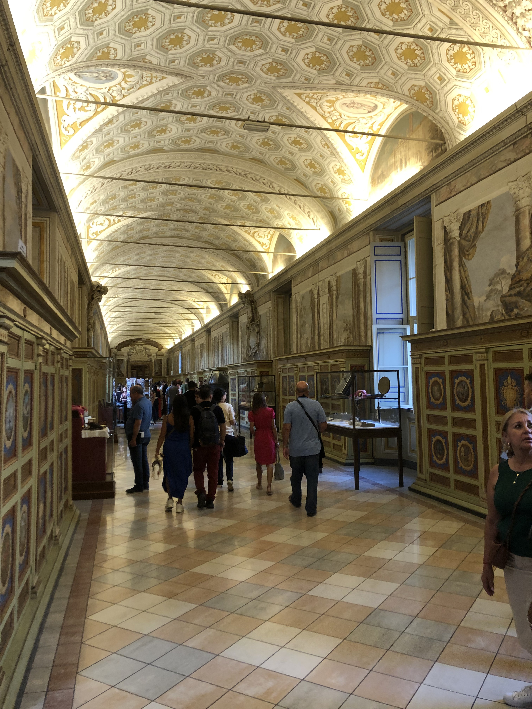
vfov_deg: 63.4
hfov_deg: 49.7
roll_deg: +0.6
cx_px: 266
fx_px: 574
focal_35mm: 28
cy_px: 354
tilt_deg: +4.2
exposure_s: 1/17
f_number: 1.8
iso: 50
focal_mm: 4
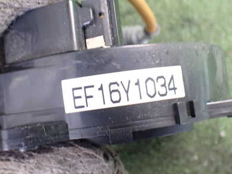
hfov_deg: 41.2
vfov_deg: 31.5
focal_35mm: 46
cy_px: 86
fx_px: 308
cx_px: 126
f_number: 2.3
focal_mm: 5.4
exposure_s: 1/30
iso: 1000
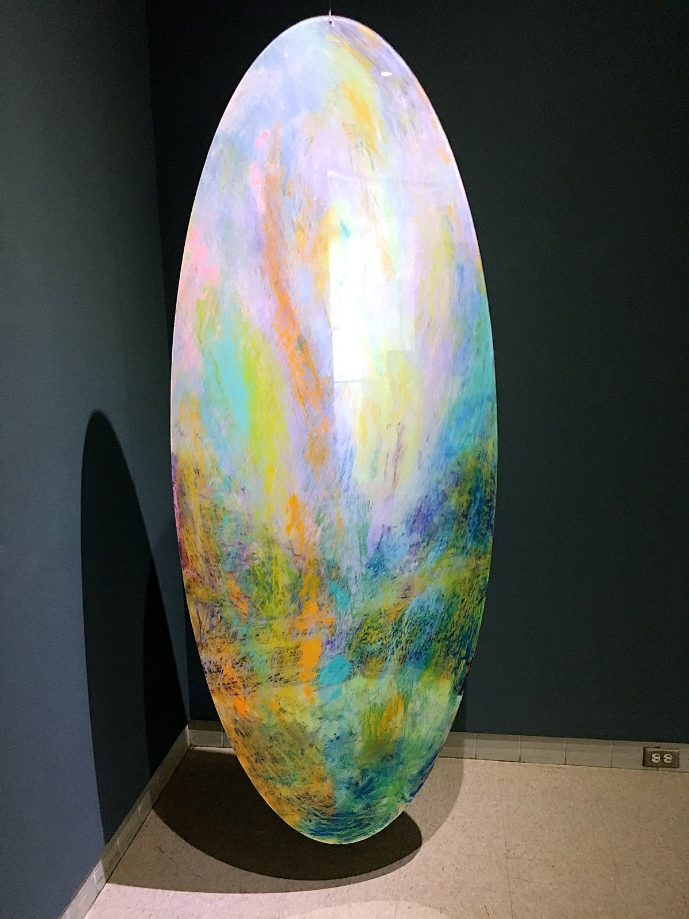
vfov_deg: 61.7
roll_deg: +1.6
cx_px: 344
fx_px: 770
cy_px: 460
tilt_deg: -9.5
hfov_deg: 48.2
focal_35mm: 29
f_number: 2.2
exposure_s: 1/15
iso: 125
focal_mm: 4.15
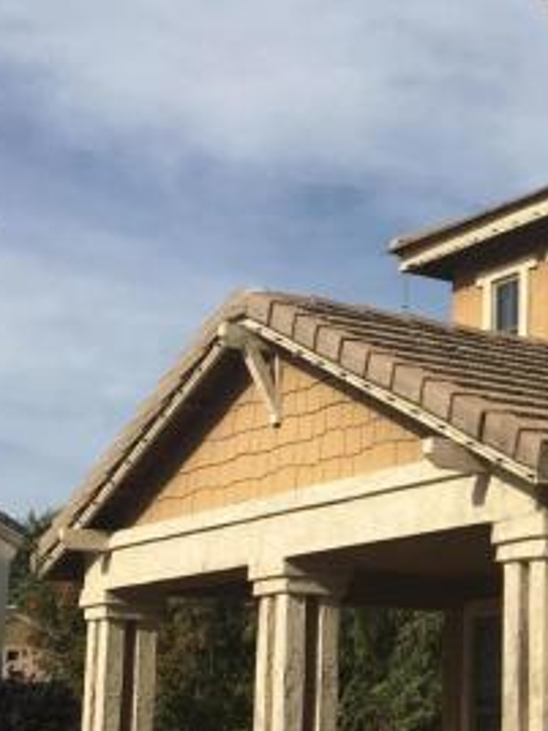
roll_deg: -0.2
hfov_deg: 16.7
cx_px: 725
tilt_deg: +8.9
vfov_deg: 23.5
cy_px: 477
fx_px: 1752
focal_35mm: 83
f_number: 2.2
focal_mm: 4.15
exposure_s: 1/2331
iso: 25
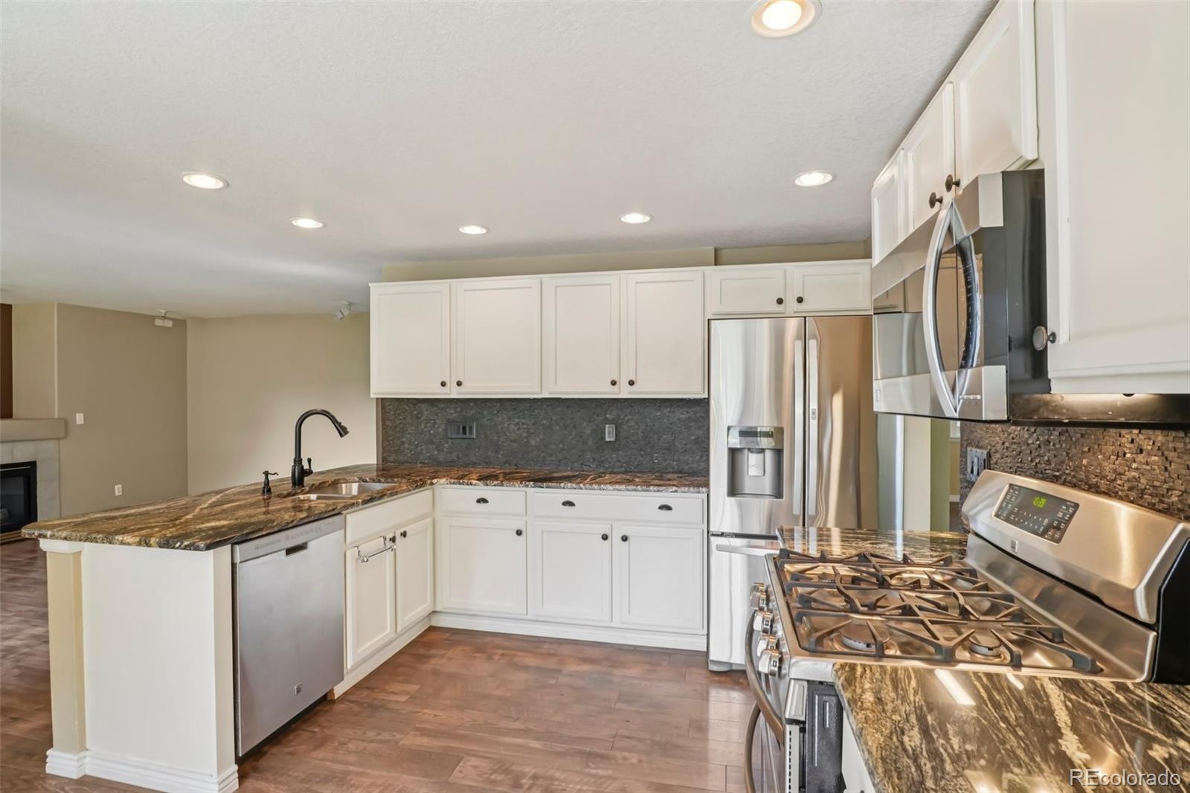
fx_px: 545
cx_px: 595
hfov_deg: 95.0
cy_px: 396
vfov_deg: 72.0
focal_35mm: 16
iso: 400
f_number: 8
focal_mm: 11
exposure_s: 1/30
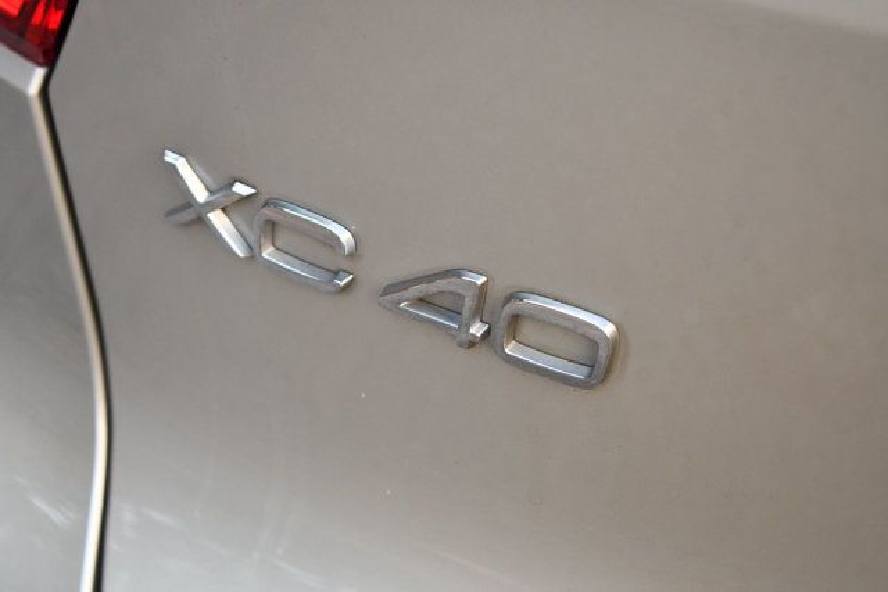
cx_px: 444
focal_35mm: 82
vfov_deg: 16.7
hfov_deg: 24.8
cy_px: 296
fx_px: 2023
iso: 800
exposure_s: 1/200
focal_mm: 55
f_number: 5.6
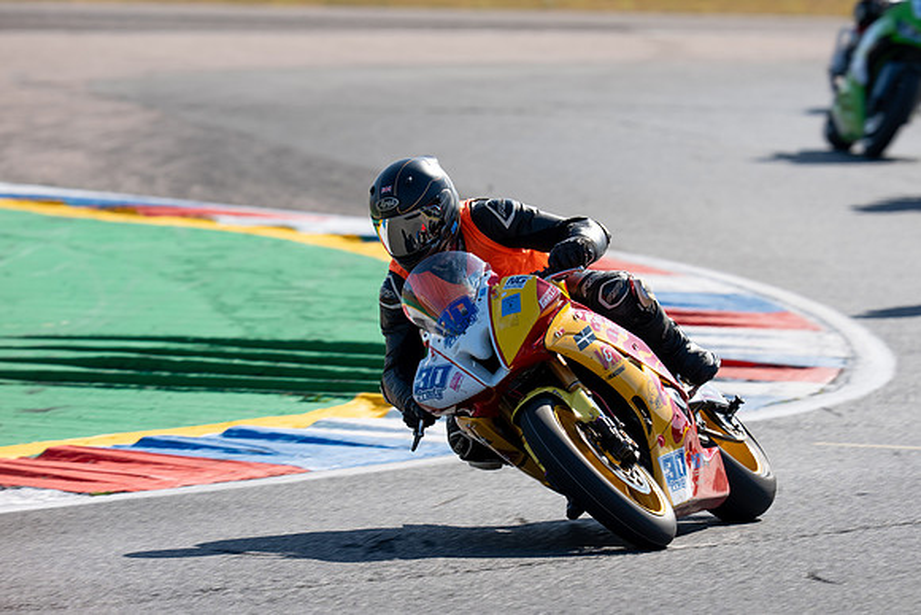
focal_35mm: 450
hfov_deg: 4.6
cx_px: 518
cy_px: 269
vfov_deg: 3.1
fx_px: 11510
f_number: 6.3
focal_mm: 400
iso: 100
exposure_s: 1/320
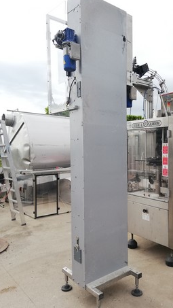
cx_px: 119
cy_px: 156
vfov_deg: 64.3
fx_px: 245
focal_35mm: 30
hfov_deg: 38.4
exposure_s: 1/484
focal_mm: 3.81
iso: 50
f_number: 2.2
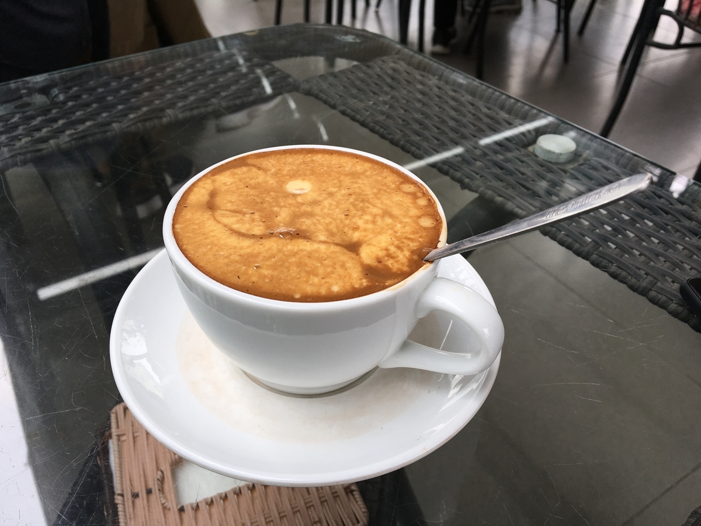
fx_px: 587
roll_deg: -2.4
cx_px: 350
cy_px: 263
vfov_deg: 48.2
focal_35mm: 29
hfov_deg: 61.7
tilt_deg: -39.4
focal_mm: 4.15
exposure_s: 1/50
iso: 25
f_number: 2.2
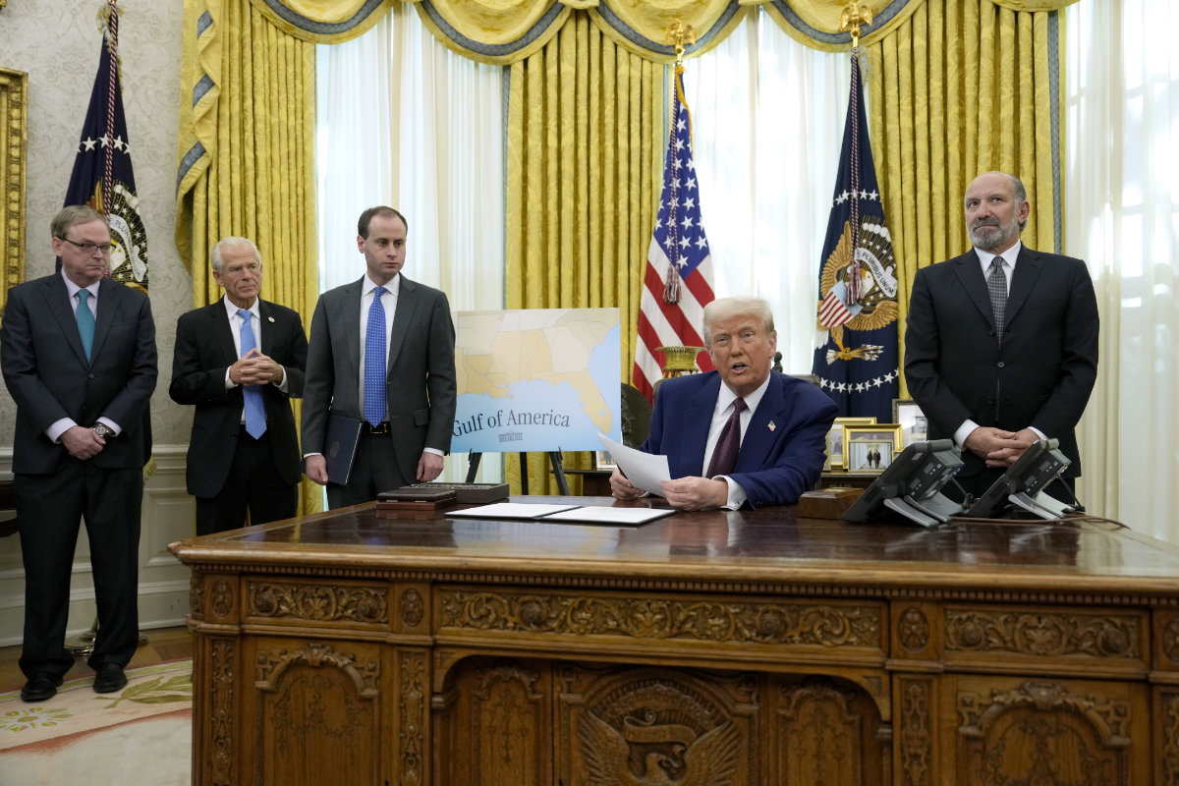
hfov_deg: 63.7
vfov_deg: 45.0
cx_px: 590
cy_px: 393
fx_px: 950
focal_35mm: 29
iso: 1000
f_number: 2.8
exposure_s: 1/400
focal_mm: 29
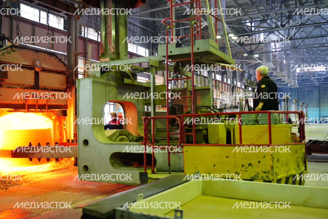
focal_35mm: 34
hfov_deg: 55.8
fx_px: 310
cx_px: 164
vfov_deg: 38.9
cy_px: 110
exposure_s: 1/100
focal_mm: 34
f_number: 3.2
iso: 3200
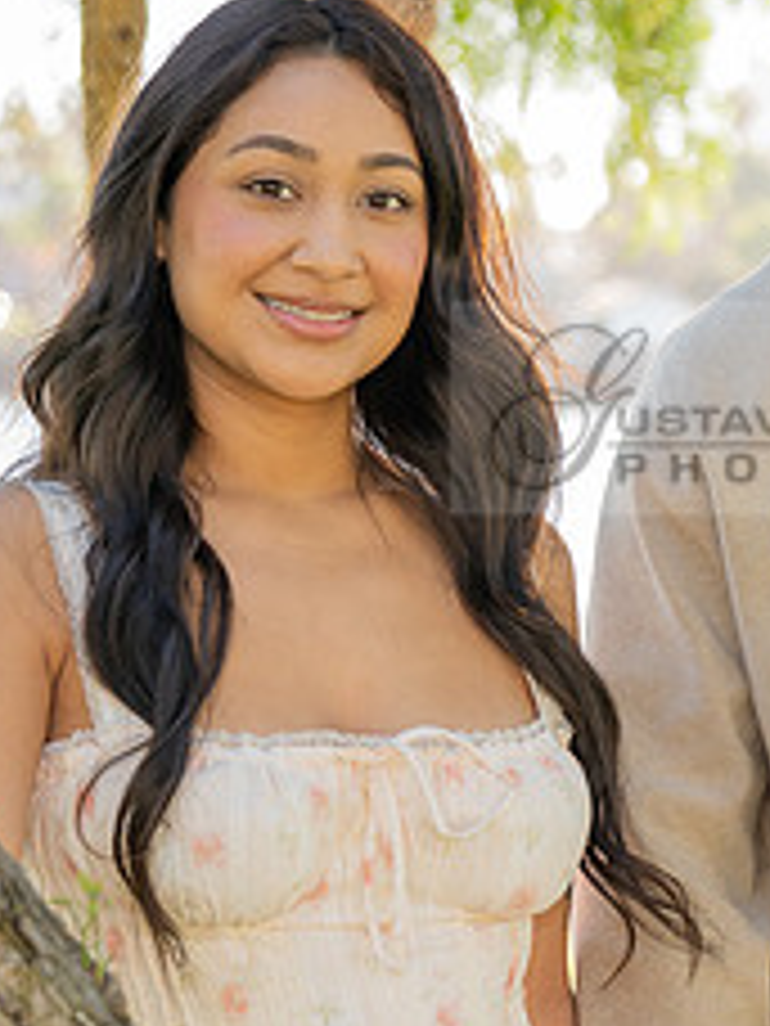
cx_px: 842
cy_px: 407
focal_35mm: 166
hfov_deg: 8.9
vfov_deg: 11.9
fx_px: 4923
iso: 200
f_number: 4
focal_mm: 68
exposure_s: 1/200
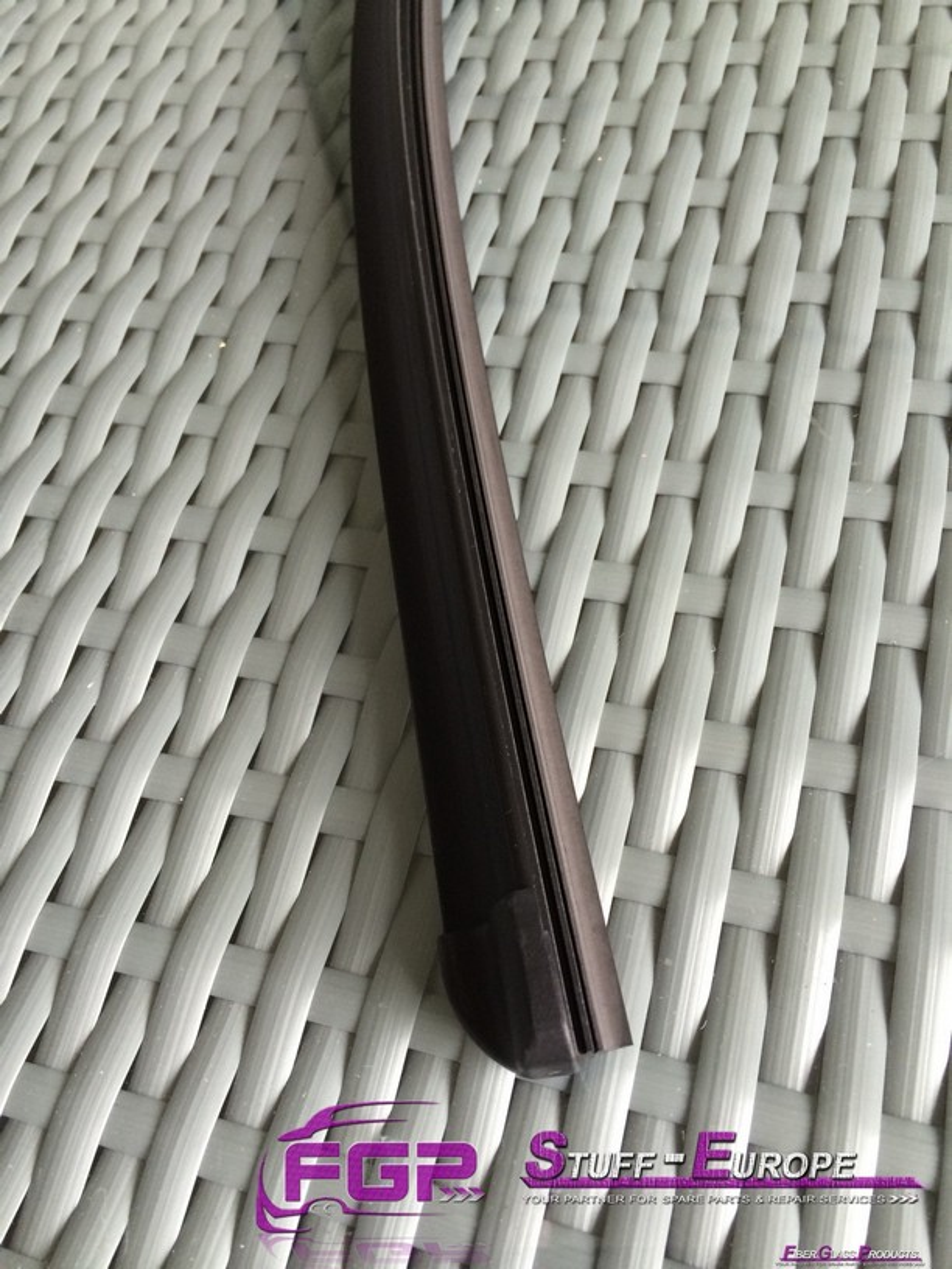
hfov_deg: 46.8
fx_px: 1100
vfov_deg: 60.0
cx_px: 476
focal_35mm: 30
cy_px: 634
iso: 50
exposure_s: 1/30
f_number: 2.2
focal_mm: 4.12
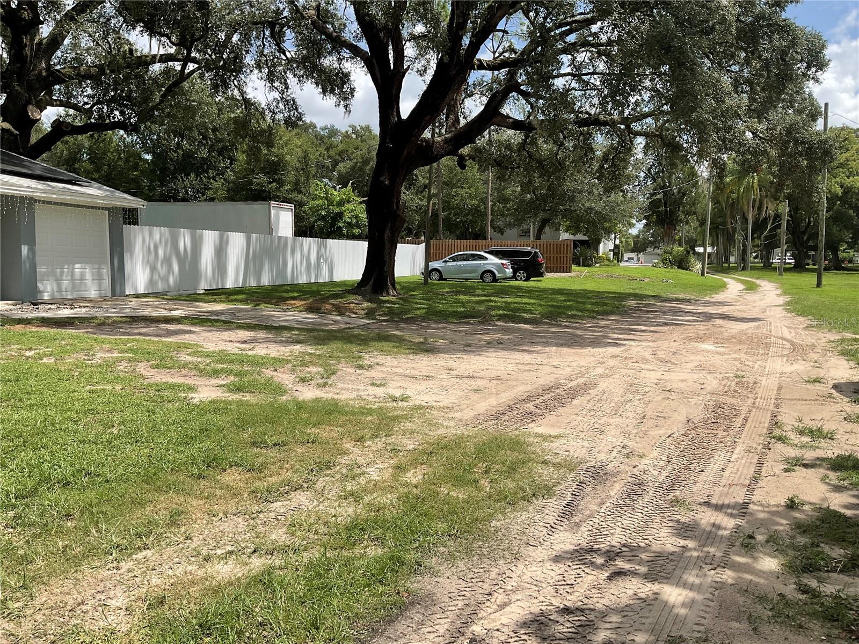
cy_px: 322
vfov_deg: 48.2
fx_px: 720
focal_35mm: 29
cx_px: 430
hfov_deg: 61.7
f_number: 1.8
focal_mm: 3
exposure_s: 1/2141
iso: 16
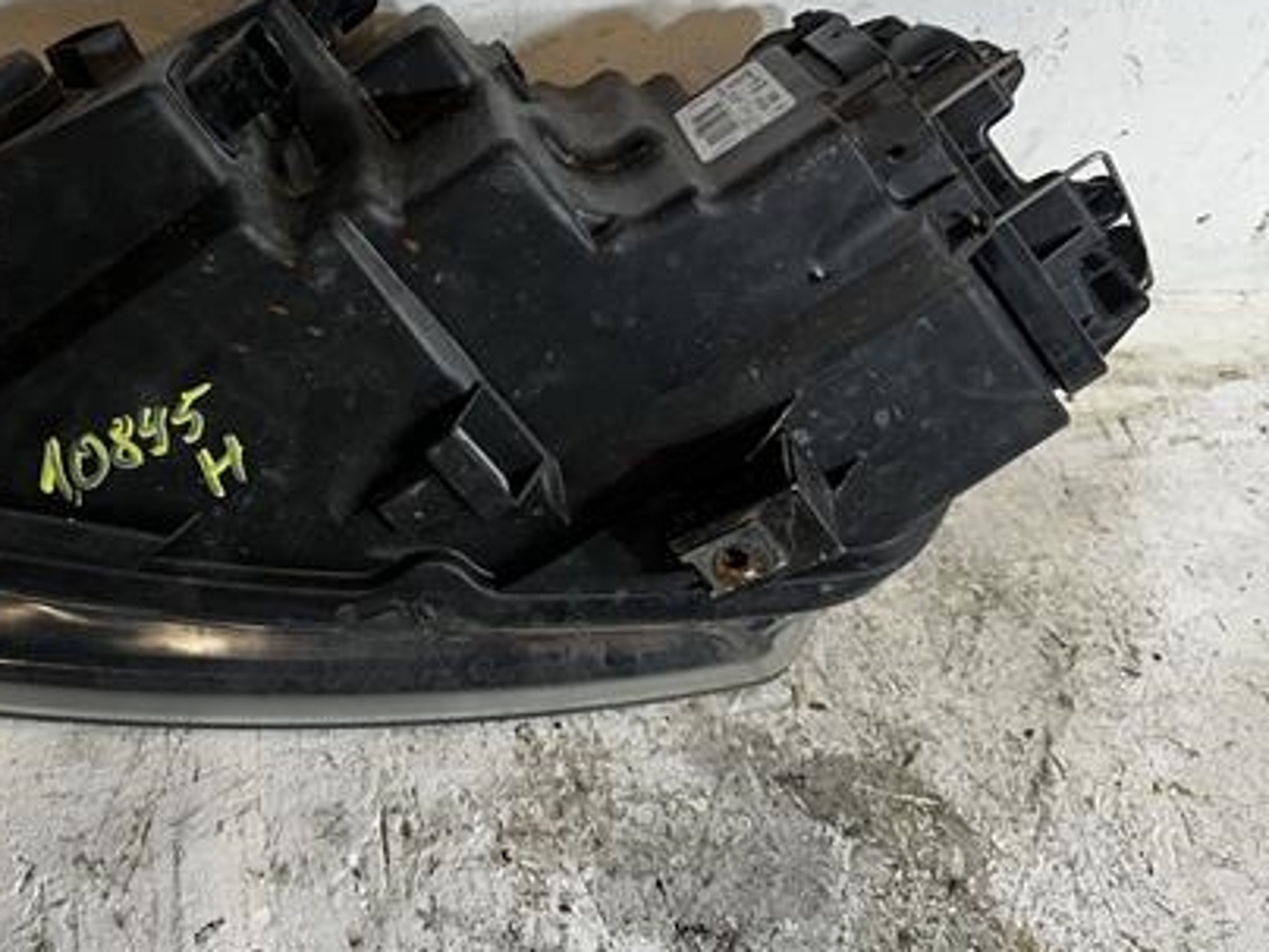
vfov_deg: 37.3
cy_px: 314
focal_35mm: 38
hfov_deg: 47.1
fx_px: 1393
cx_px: 314
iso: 100
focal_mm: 6.86
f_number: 1.78
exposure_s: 1/100
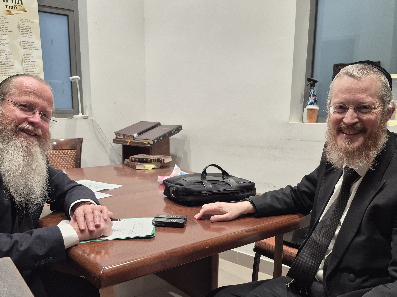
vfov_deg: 43.9
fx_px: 367
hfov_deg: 56.8
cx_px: 210
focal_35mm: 32
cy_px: 180
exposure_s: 1/100
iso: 125
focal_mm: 5.4
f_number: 1.8
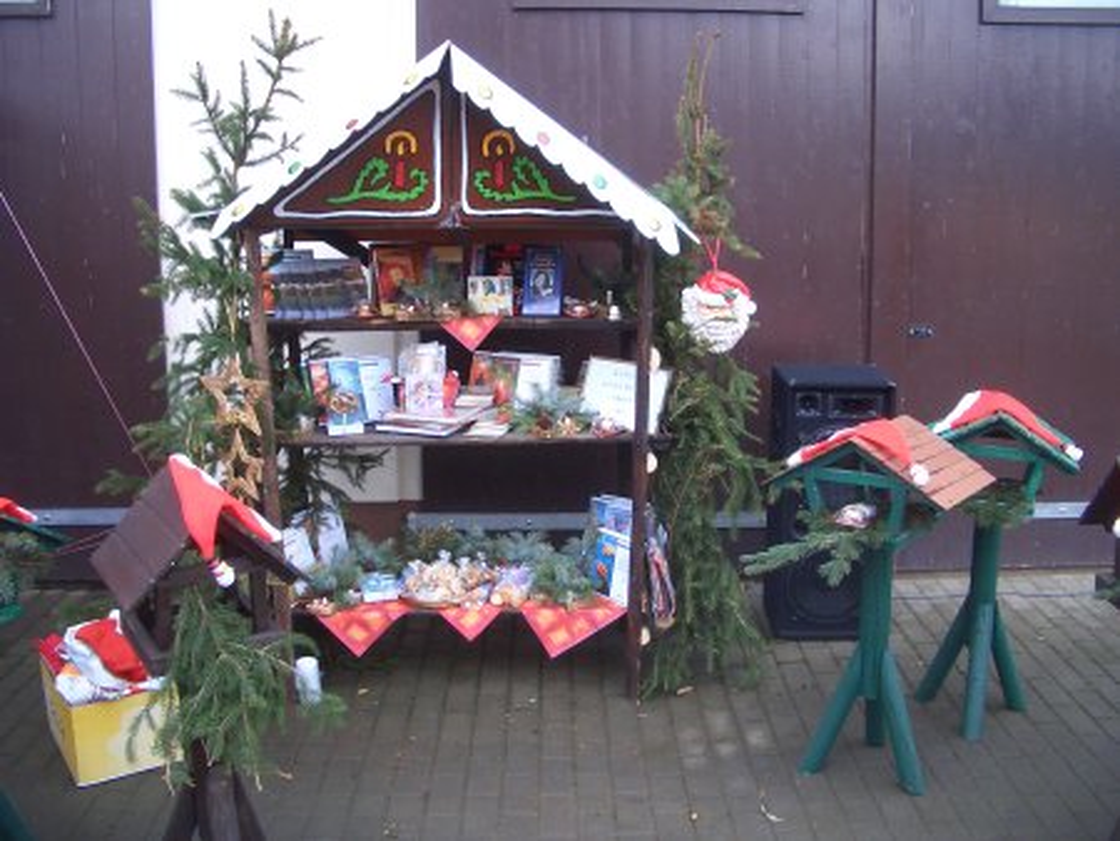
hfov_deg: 52.6
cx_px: 560
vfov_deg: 40.7
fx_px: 1133
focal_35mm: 35
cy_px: 420
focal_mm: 5.8
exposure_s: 1/60
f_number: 2.6
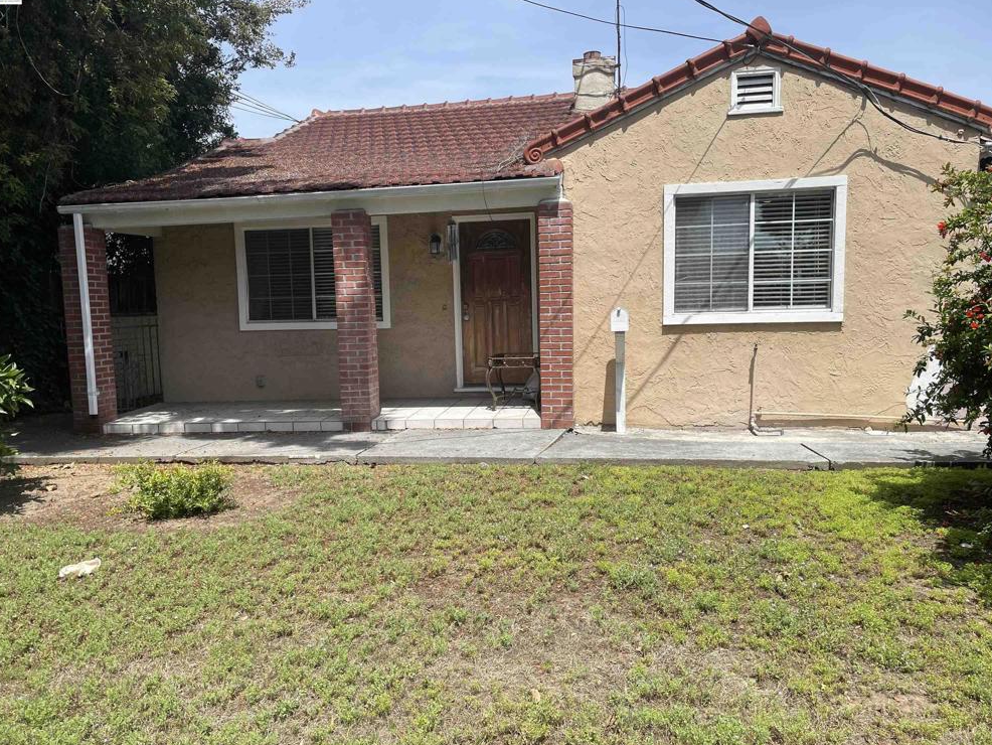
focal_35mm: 27
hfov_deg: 65.3
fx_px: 774
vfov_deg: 51.4
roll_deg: +1.2
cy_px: 378
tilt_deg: -4.2
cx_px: 492
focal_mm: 4.2
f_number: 1.6
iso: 32
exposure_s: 1/3509
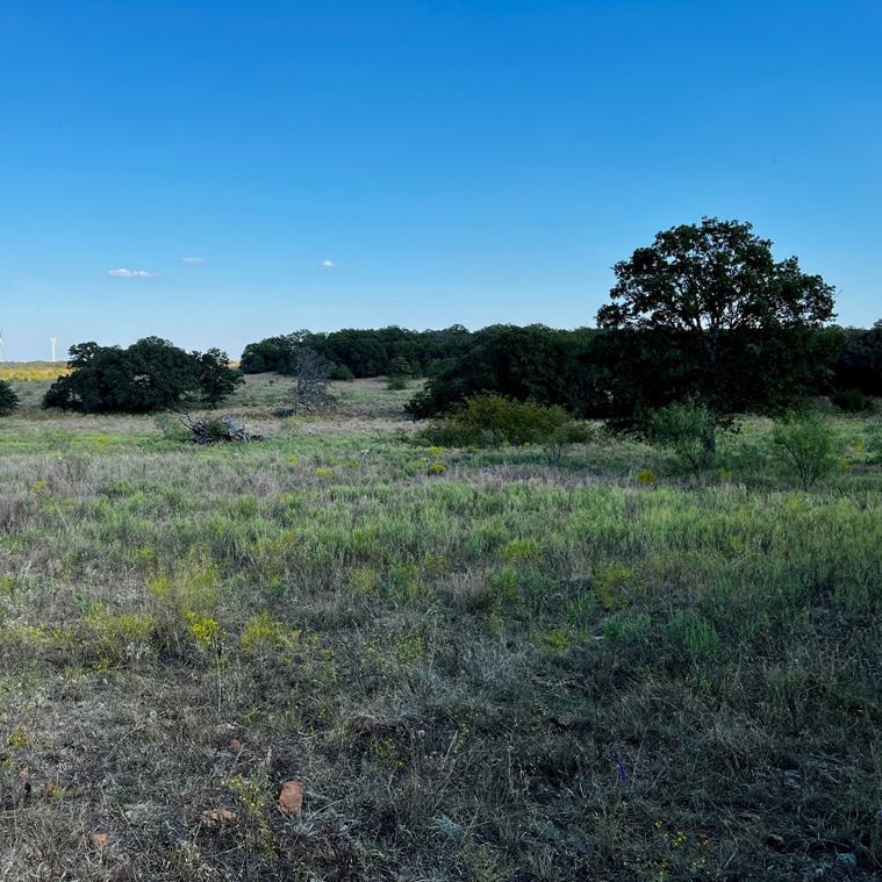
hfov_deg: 52.1
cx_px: 343
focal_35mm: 31
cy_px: 438
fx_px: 894
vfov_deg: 52.5
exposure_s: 1/2463
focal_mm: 5.1
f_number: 1.6
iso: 50
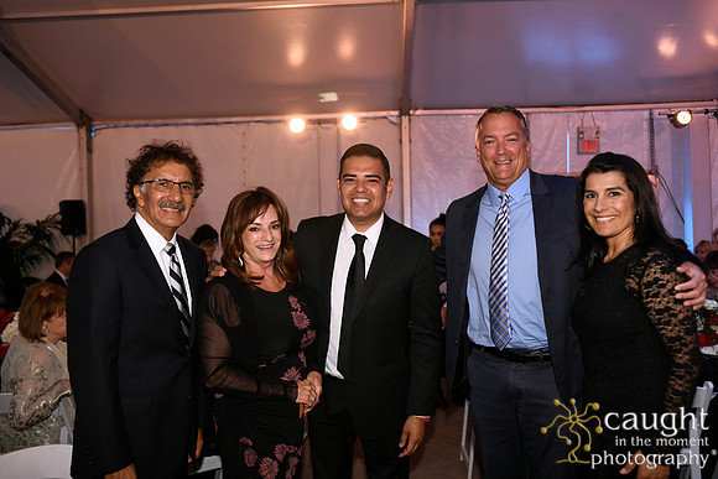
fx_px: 638
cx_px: 359
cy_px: 240
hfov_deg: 58.7
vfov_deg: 41.1
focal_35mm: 32
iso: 1600
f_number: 3.2
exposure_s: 1/100
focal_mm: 32
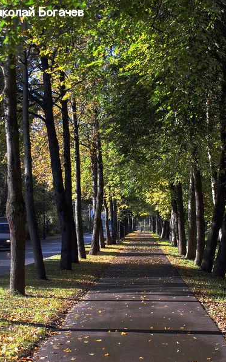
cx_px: 102
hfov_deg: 16.2
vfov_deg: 25.6
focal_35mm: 81
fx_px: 796
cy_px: 181
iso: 160
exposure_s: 1/60
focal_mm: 35
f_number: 5.6
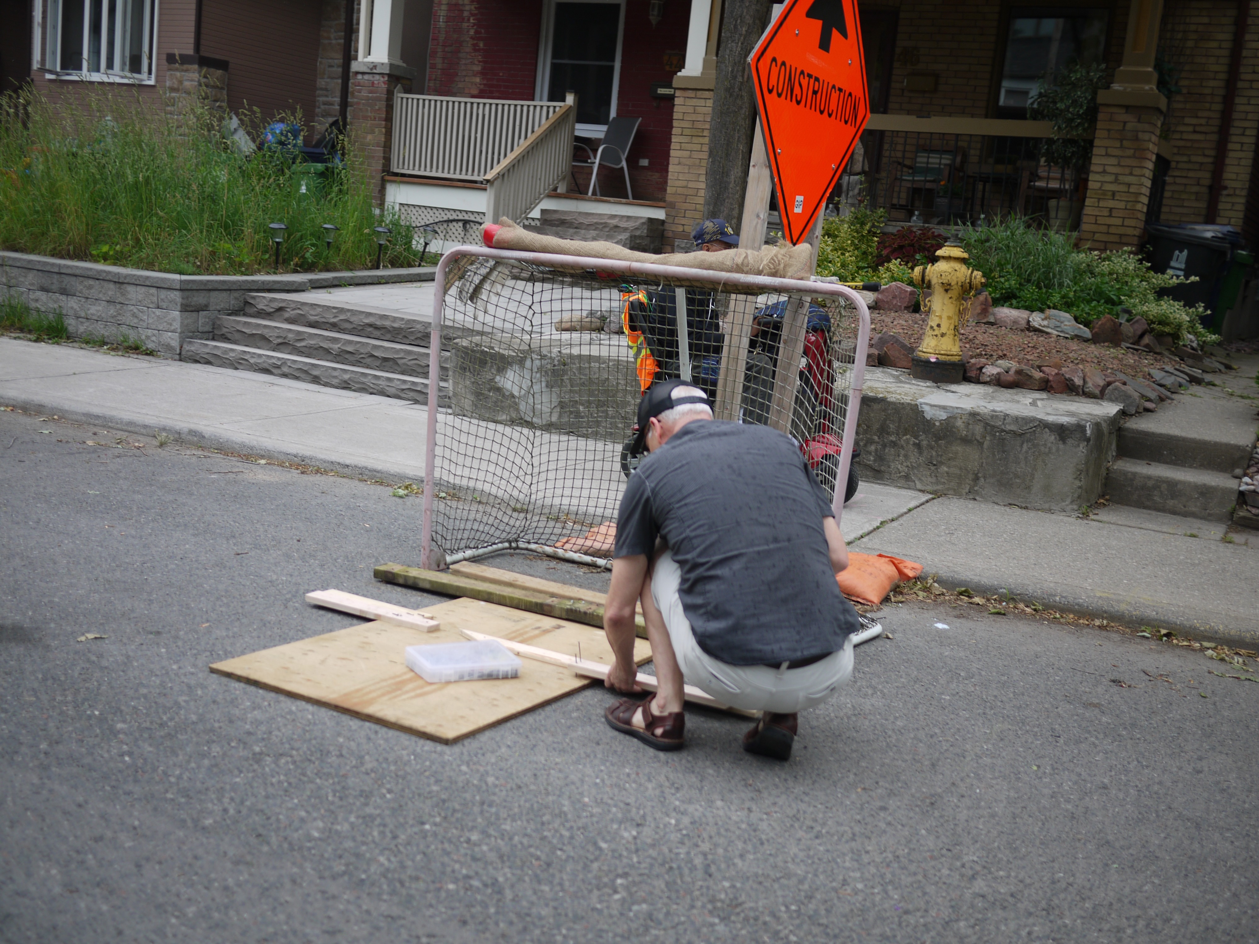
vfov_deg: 36.0
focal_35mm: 40
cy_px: 472
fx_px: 1455
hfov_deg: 46.8
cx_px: 630
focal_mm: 20
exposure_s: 1/800
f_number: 1.8
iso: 100
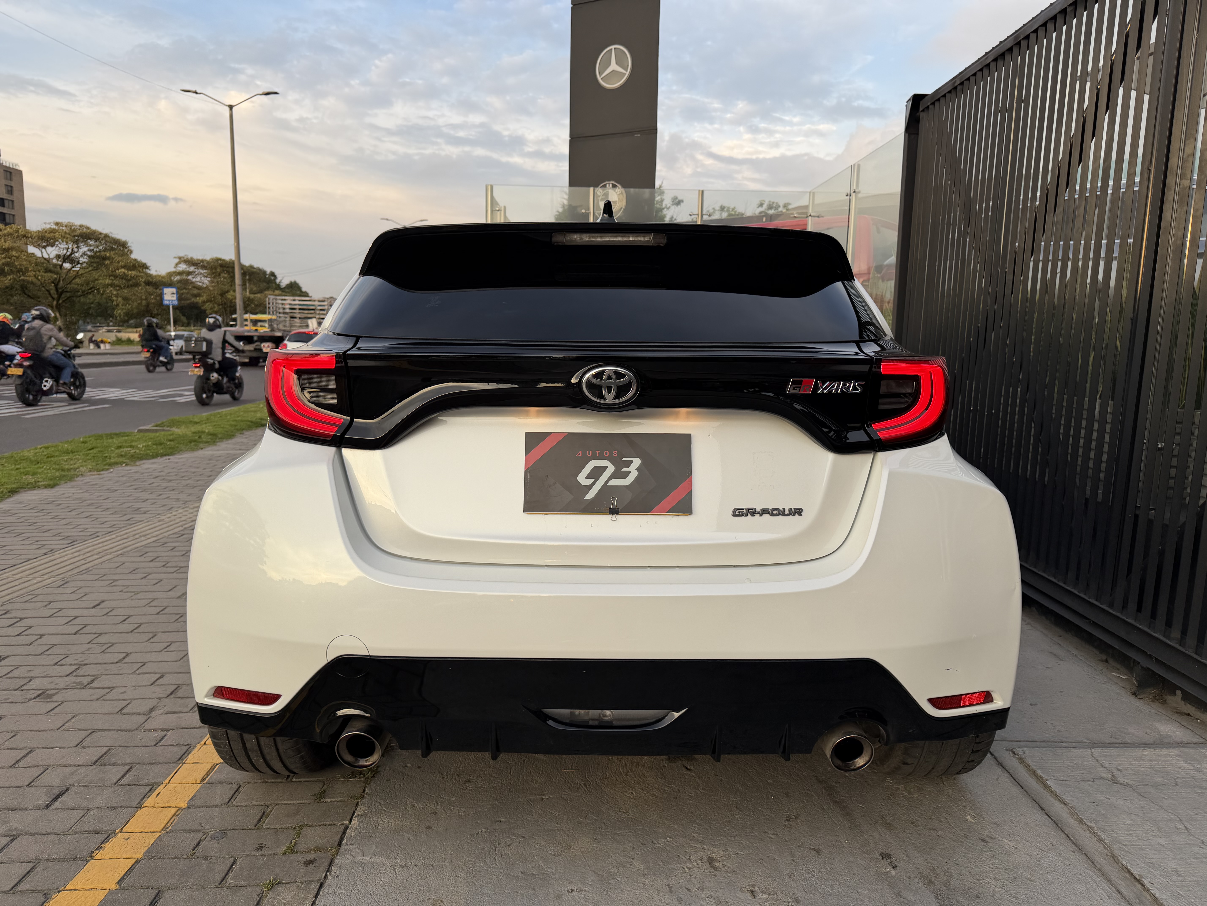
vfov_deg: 56.8
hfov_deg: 71.6
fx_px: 837
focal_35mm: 24
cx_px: 604
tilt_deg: -8.7
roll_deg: -0.9
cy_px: 453
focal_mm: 6.76
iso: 80
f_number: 1.78
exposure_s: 1/535
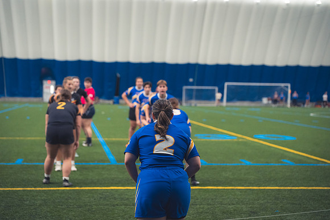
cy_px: 110
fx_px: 642
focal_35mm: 70
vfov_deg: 19.5
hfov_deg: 28.8
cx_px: 165
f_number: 2.8
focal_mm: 70
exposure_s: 1/320
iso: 3600
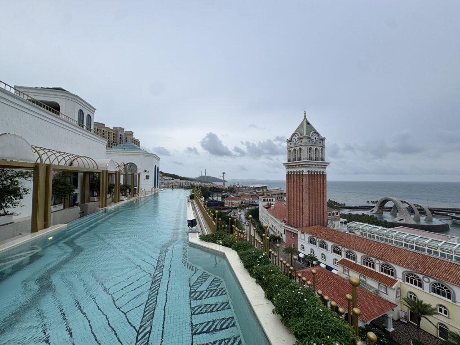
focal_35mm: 14
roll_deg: -0.5
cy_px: 172
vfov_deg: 85.7
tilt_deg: +2.3
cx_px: 230
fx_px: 186
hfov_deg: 102.1
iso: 40
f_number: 2.2
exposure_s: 1/370
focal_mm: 2.22
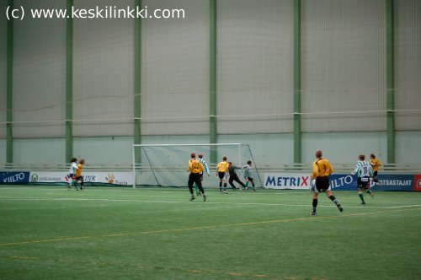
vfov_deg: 16.5
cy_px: 140
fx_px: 964
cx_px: 210
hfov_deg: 24.6
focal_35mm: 82
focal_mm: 55
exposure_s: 1/40
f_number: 4
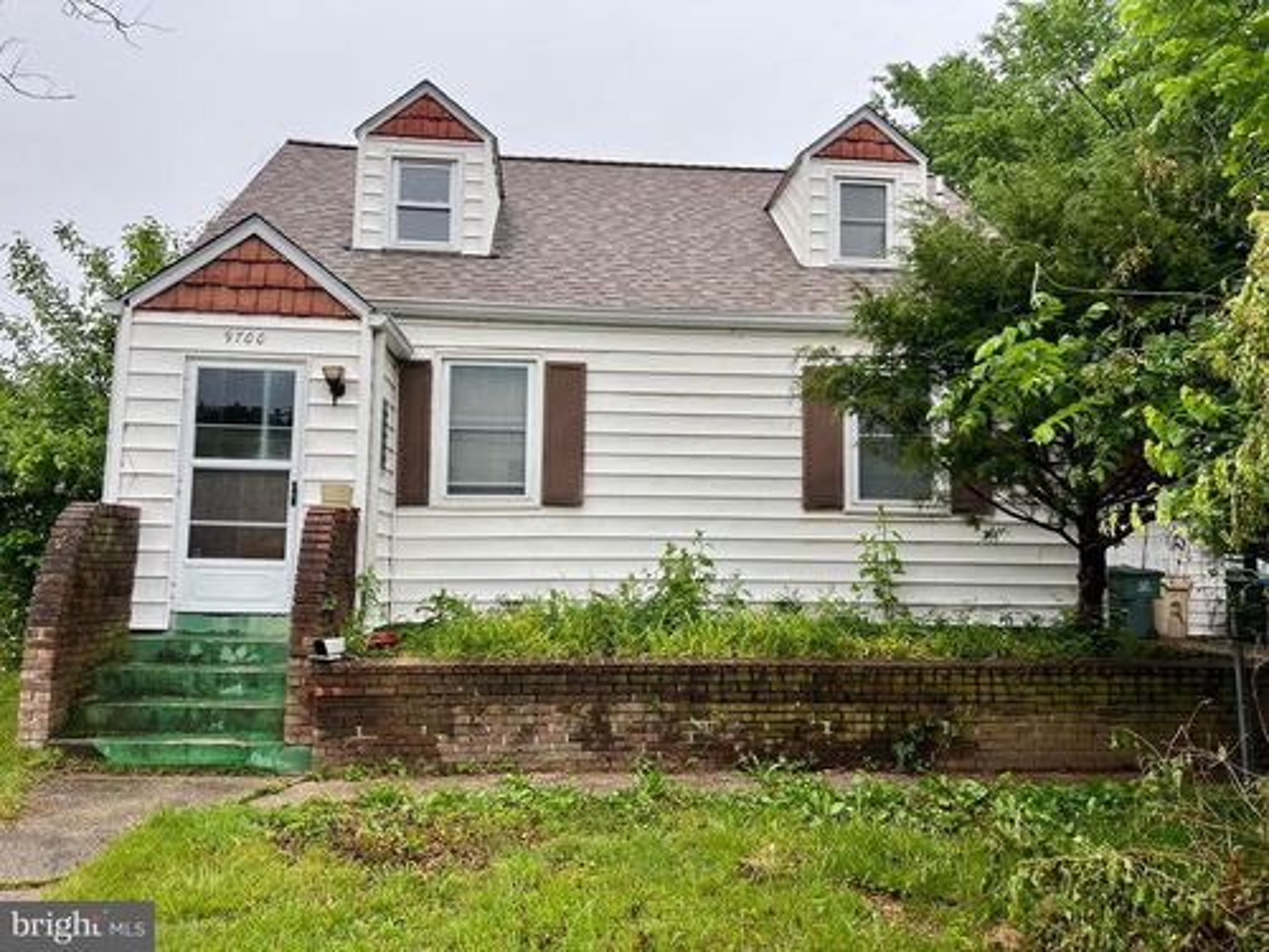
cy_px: 476
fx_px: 953
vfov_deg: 53.1
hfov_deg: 67.3
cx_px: 634
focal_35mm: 26
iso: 100
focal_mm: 5.7
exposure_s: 1/121
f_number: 1.5
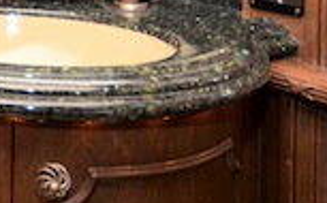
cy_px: -126
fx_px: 712
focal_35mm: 80
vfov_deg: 14.8
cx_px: -111
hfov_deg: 22.7
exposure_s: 1/60
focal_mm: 10
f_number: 5.6
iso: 400
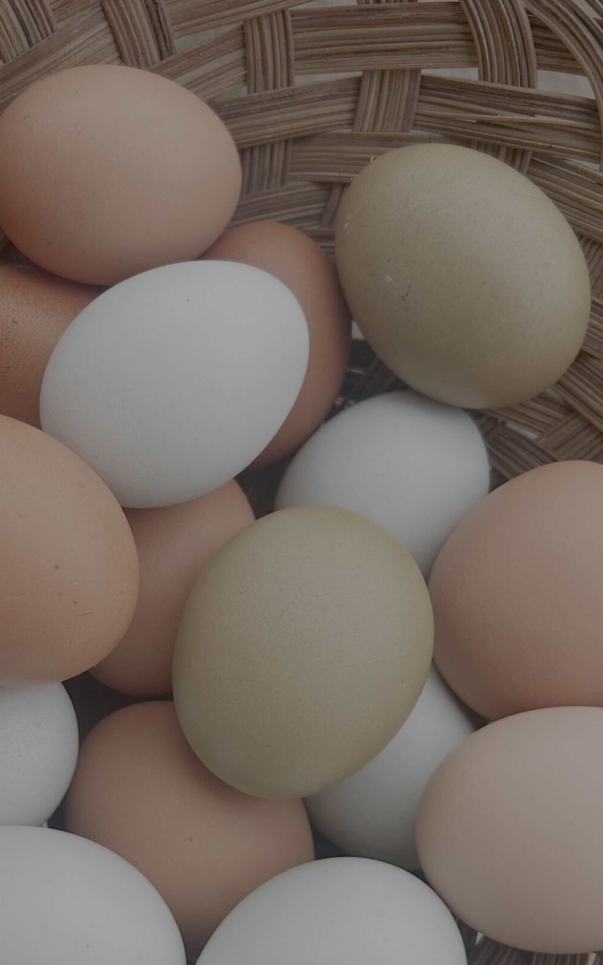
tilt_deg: -74.2
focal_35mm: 44
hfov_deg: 28.8
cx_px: 151
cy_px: 593
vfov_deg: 45.0
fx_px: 1157
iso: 50
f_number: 1.5
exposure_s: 1/402
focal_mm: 5.7
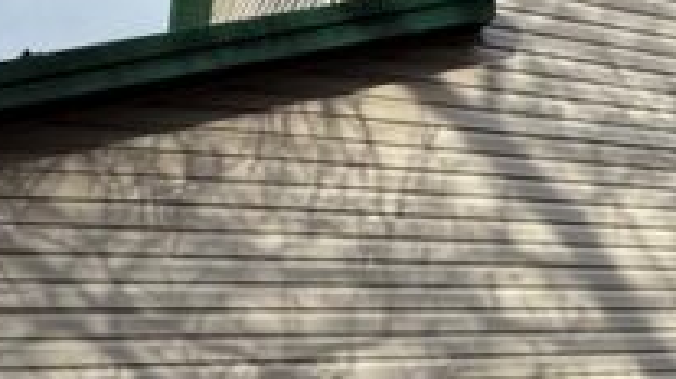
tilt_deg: +6.2
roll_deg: +4.1
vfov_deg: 20.0
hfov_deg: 32.5
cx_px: 683
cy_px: 317
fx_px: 1057
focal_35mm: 59
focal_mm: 2.22
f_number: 2.2
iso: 50
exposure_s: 1/1189
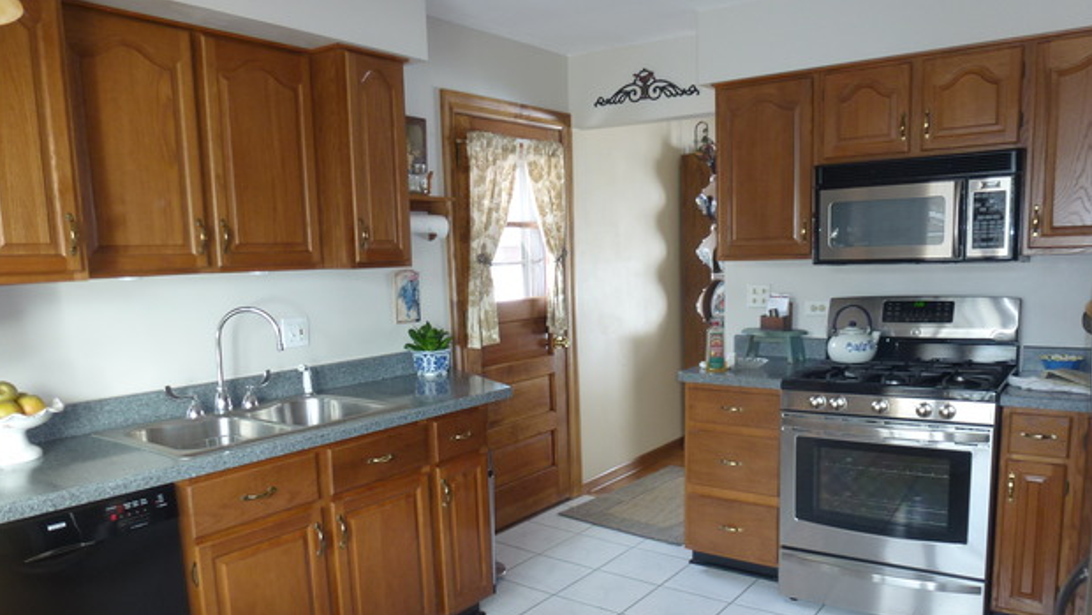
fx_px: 782
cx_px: 544
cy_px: 395
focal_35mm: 27
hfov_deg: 69.9
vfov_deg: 42.5
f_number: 3.3
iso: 100
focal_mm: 4.3
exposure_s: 1/13
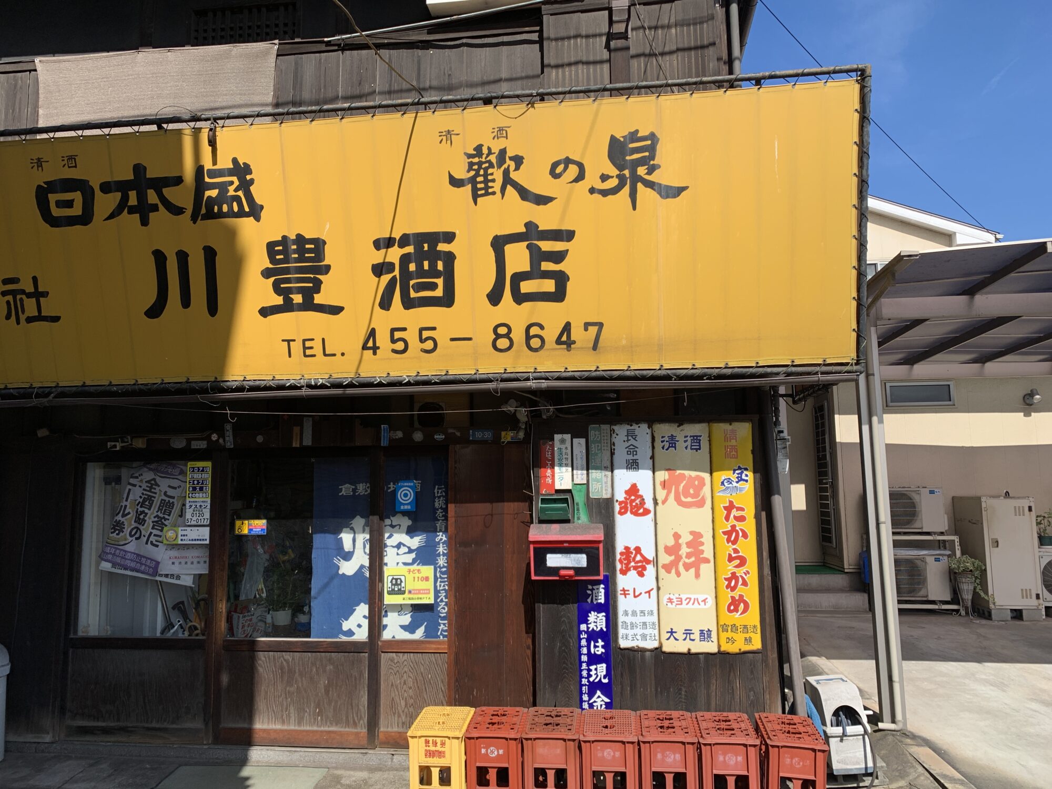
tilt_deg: +7.3
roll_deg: +1.1
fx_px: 790
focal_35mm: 26
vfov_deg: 53.1
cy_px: 394
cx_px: 526
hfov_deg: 67.3
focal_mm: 4.25
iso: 25
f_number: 1.8
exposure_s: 1/1689
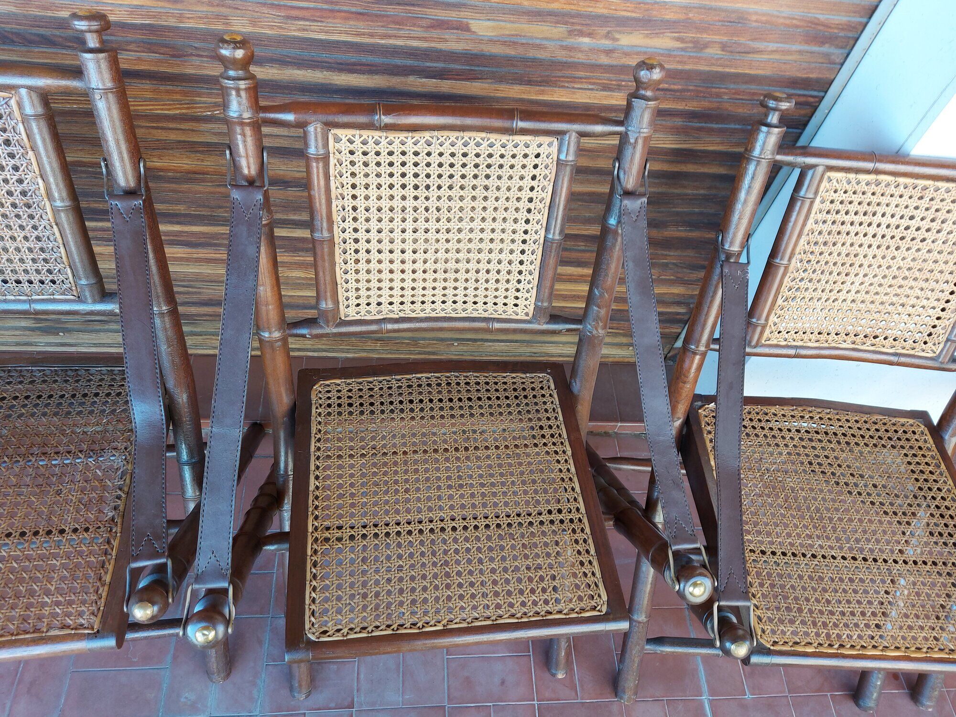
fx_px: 663
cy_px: 358
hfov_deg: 71.6
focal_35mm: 24
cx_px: 478
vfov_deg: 56.8
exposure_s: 1/50
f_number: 1.8
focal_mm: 5.23
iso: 64
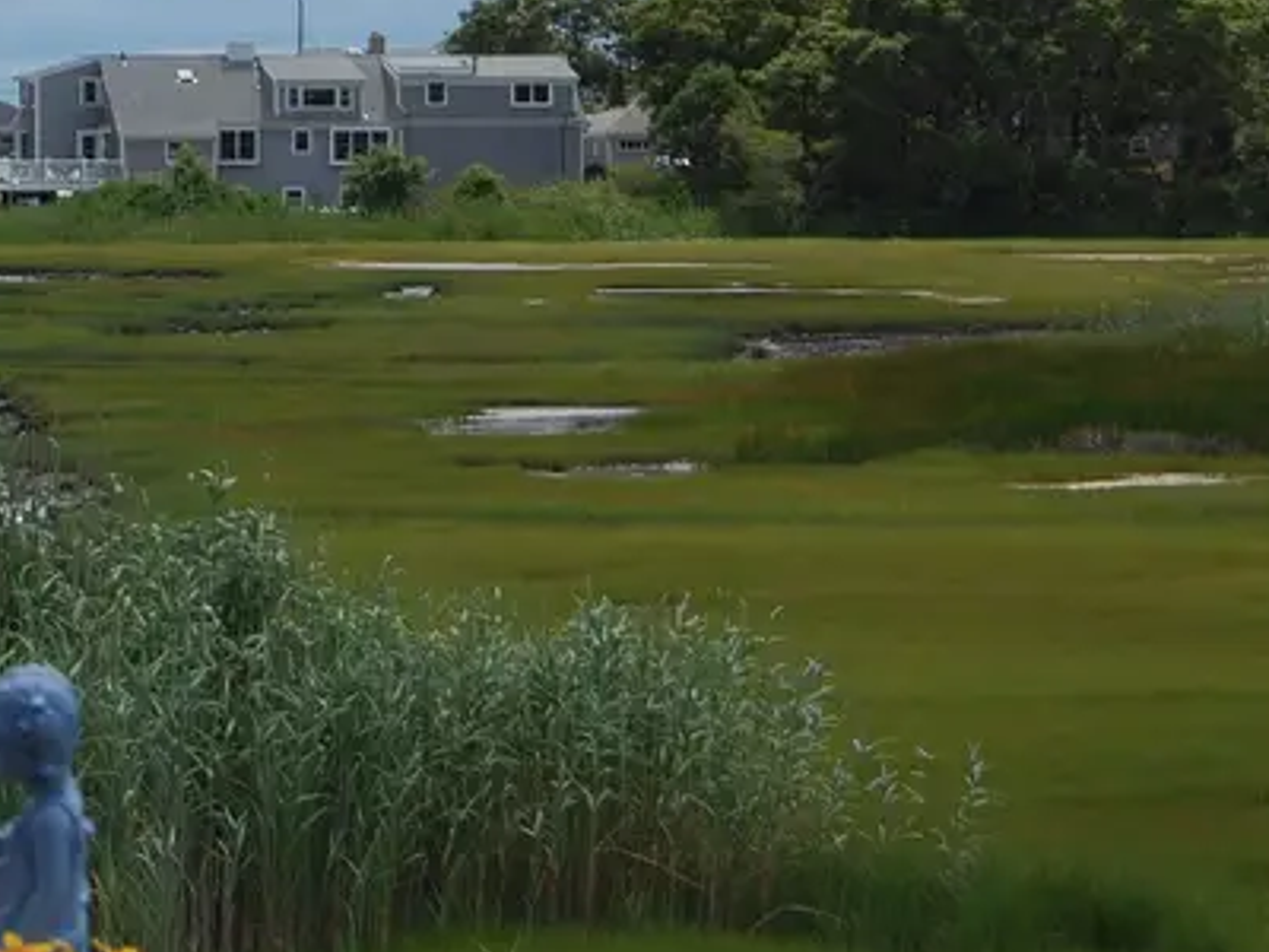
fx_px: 7266
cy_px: 43
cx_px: -117
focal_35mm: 198
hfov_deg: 9.9
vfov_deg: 7.5
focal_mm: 55
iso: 200
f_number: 10
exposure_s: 1/400
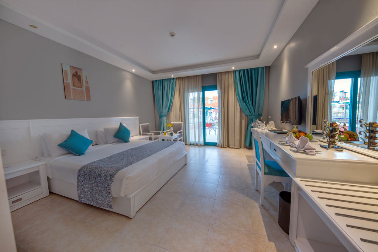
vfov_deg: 90.1
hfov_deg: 112.6
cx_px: 189
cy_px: 126
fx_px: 126
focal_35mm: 12
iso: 200
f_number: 9
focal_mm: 12
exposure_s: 1/5
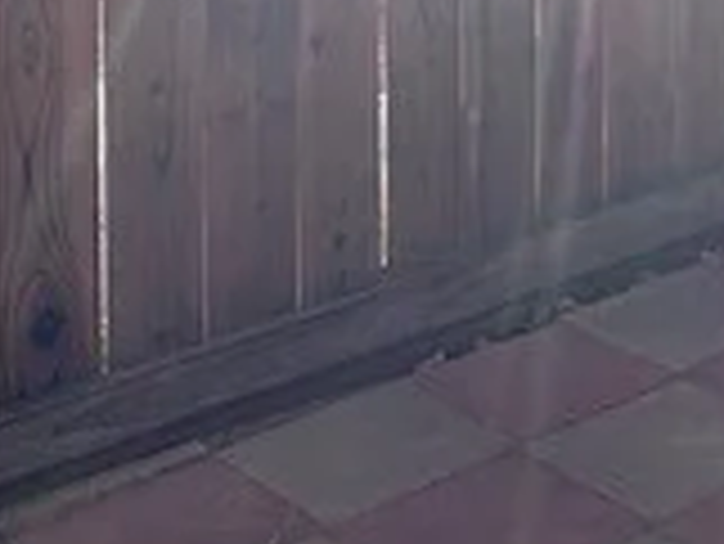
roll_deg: -0.5
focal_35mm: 89
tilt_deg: -1.3
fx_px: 1863
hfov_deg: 20.3
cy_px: -396
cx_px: 917
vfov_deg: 14.8
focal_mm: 2.22
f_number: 2.2
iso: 40
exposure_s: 1/558
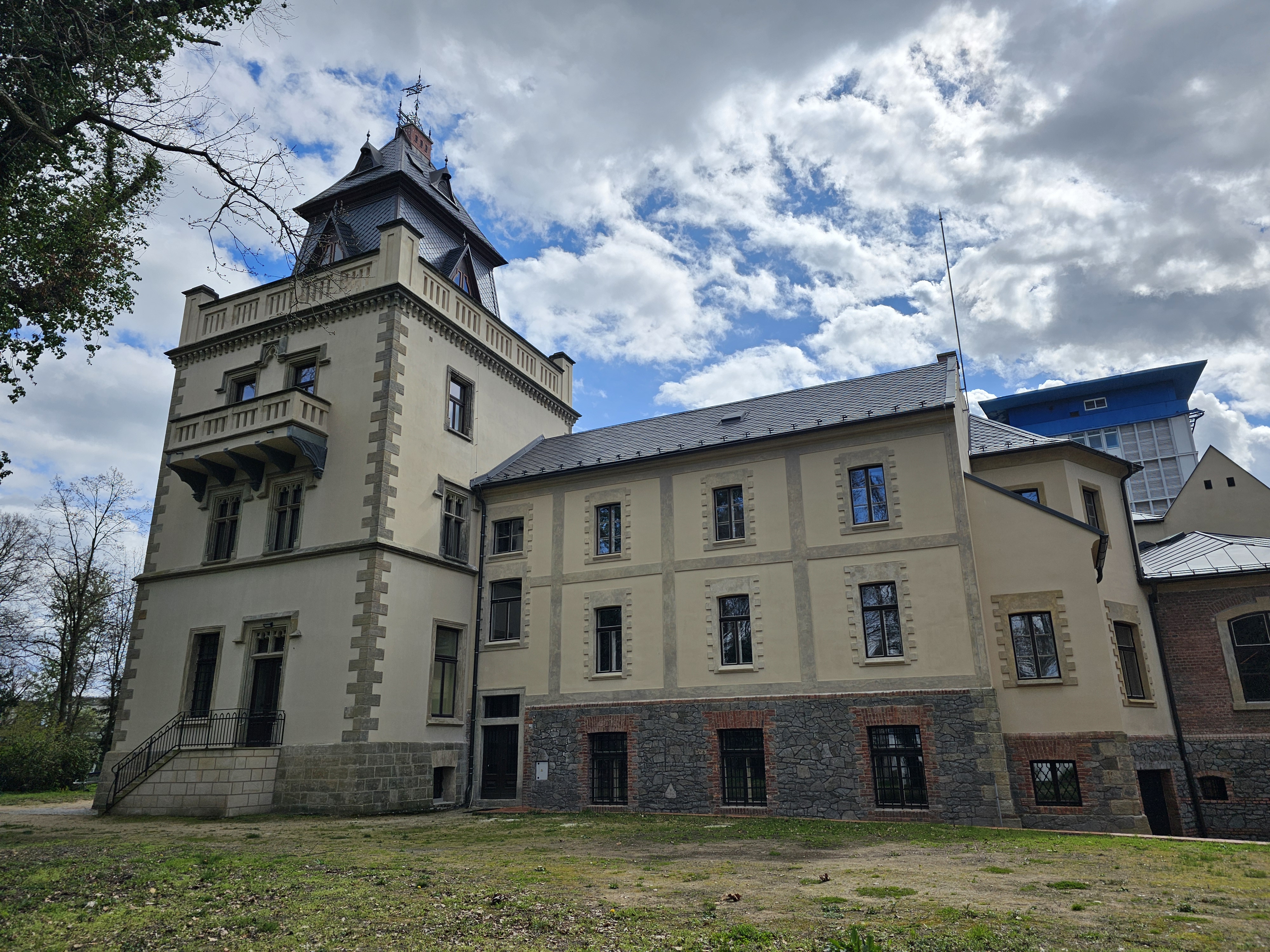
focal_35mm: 23
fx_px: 844
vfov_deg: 58.9
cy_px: 476
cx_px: 635
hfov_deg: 73.9
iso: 10
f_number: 1.7
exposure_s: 1/1173
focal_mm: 6.3
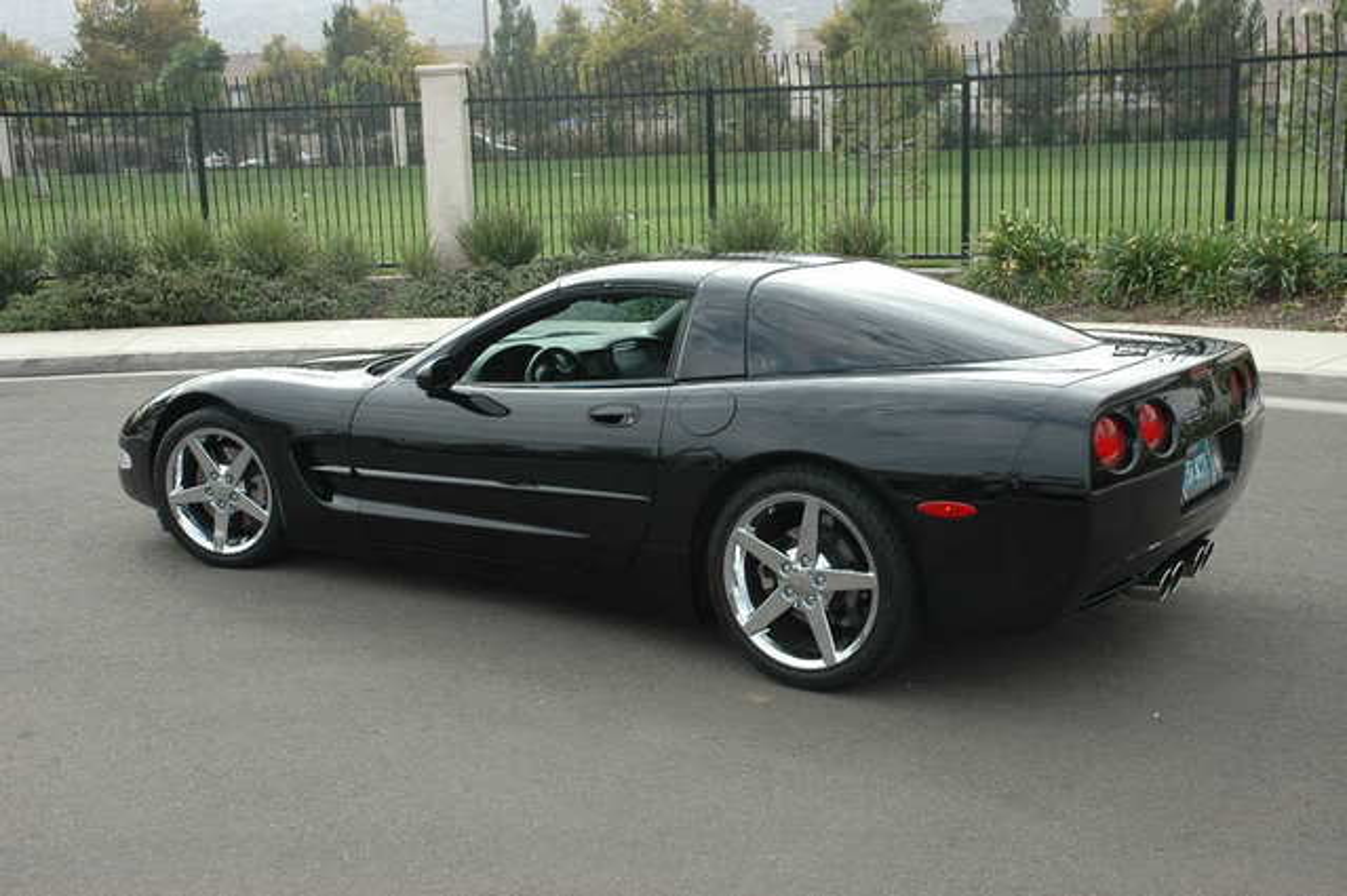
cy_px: 448
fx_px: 1514
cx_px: 674
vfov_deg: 33.0
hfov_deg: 48.0
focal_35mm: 40
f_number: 8
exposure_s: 1/250
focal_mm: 27
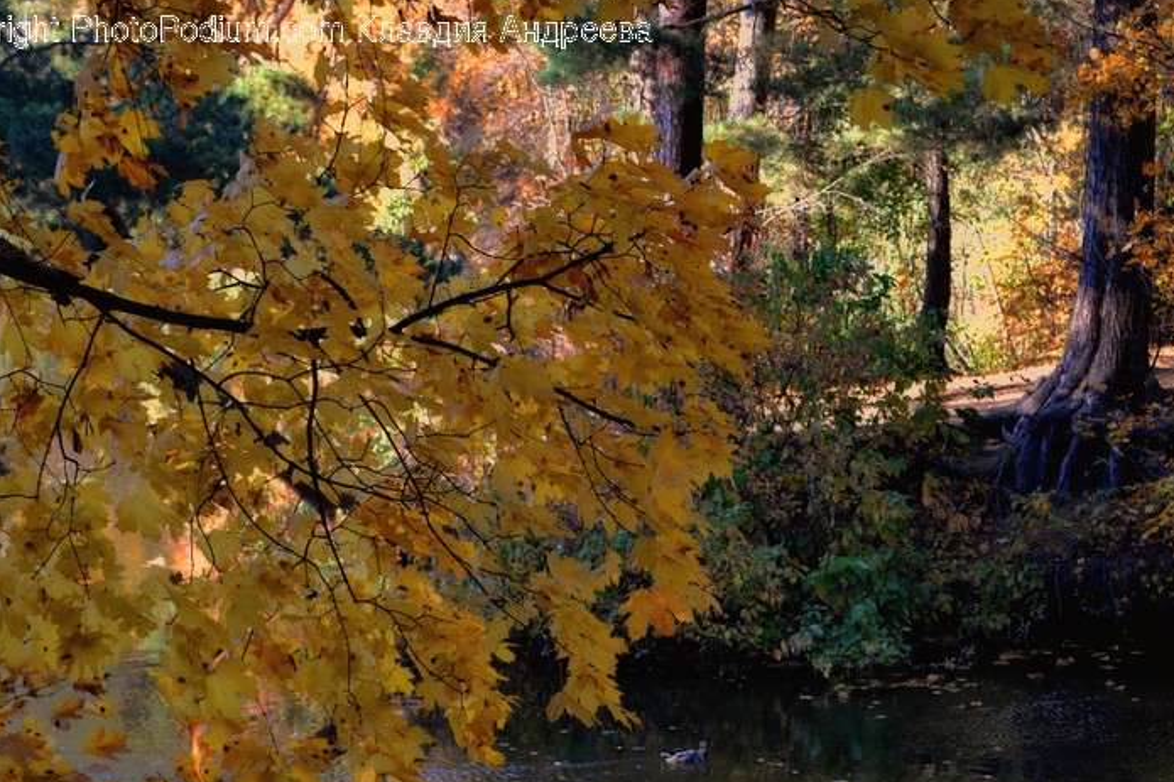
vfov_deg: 13.5
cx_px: 676
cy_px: 497
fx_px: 3293
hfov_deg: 20.2
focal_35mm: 101
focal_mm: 52
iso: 400
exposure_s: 1/100
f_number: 5.6
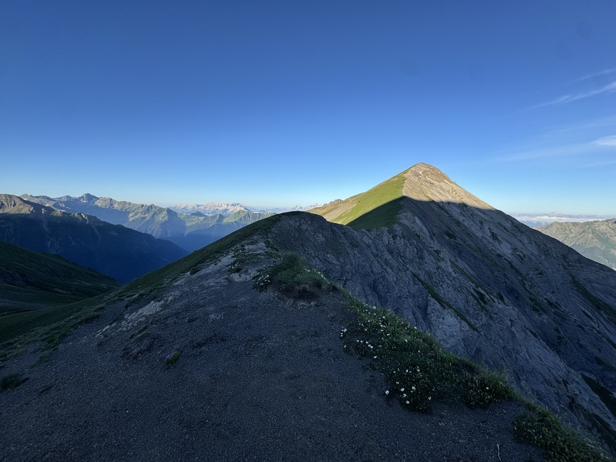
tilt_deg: -5.9
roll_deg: -1.3
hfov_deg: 102.1
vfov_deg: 85.7
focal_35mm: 14
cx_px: 308
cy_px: 231
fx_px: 249
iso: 50
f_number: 2.2
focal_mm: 2.22
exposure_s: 1/1006
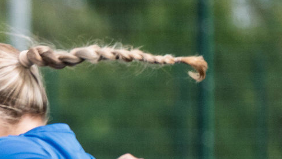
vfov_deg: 0.7
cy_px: 266
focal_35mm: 1651
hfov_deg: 1.3
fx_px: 12349
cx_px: -399
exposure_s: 1/1250
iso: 360
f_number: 5
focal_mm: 240
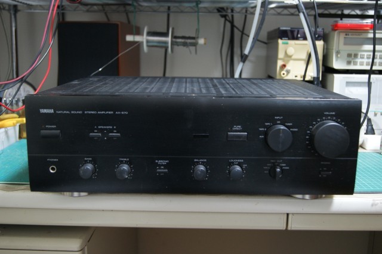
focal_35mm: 39
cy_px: 127
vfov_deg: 34.2
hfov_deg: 49.6
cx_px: 191
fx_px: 414
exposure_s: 1/5
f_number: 4.5
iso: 400
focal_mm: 26
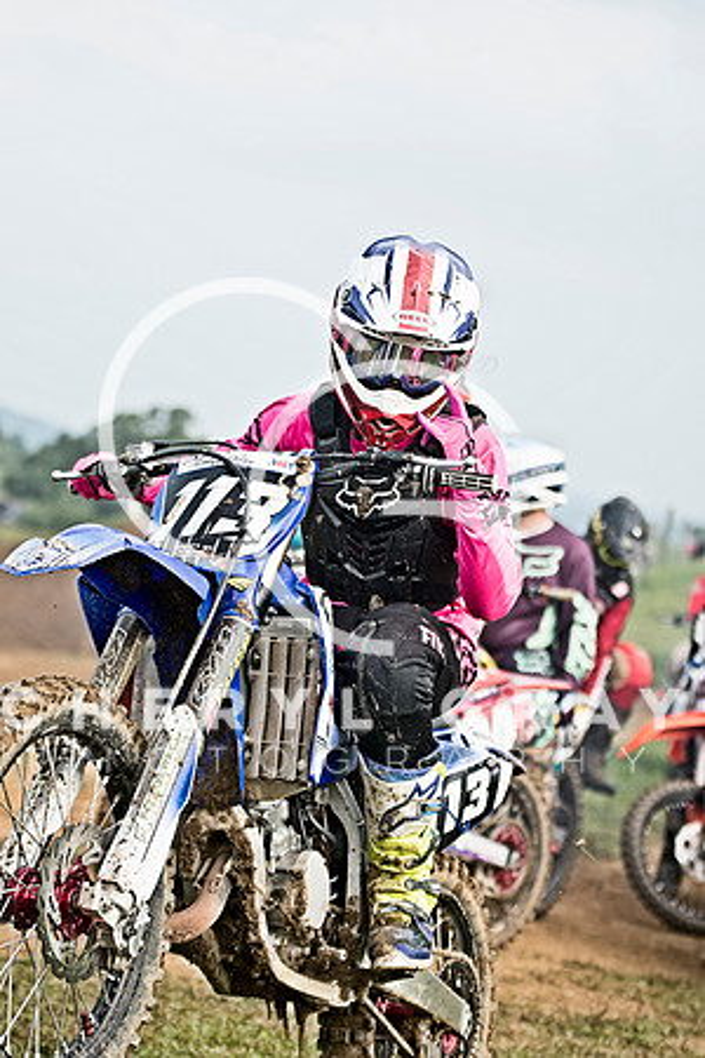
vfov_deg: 17.5
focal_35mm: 117
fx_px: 3437
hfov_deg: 11.7
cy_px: 529
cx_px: 352
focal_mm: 78
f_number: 2.8
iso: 500
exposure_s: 1/1600
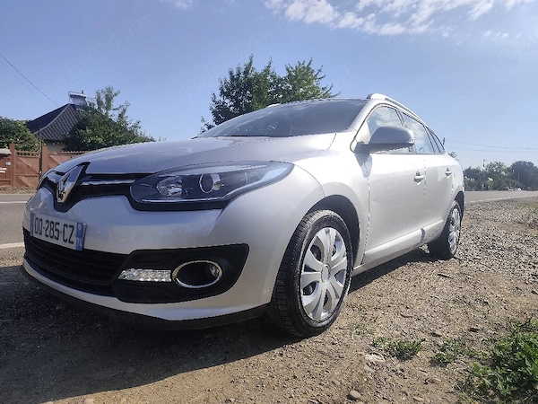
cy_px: 202
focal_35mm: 23
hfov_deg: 73.9
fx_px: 357
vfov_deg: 58.9
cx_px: 269
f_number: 1.65
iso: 50
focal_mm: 6.19
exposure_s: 1/1429
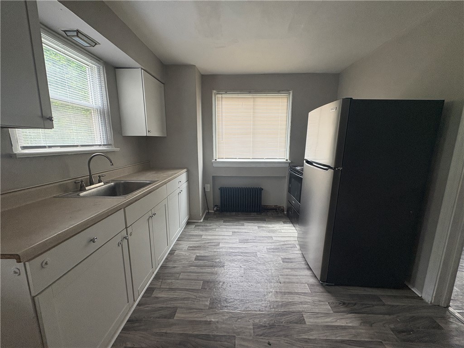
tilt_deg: -9.2
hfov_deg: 102.1
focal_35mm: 14
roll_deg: +0.2
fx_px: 188
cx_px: 232
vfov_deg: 85.7
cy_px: 174
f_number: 2.2
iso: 200
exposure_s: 1/99
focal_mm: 2.22
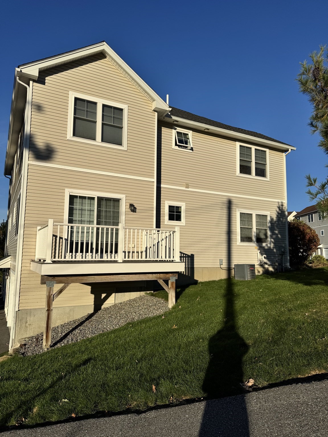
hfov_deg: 56.8
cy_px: 218
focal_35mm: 24
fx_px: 303
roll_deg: +0.0
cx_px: 164
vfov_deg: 71.6
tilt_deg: +6.6
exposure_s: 1/6410
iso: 80
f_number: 1.78
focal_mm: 6.76
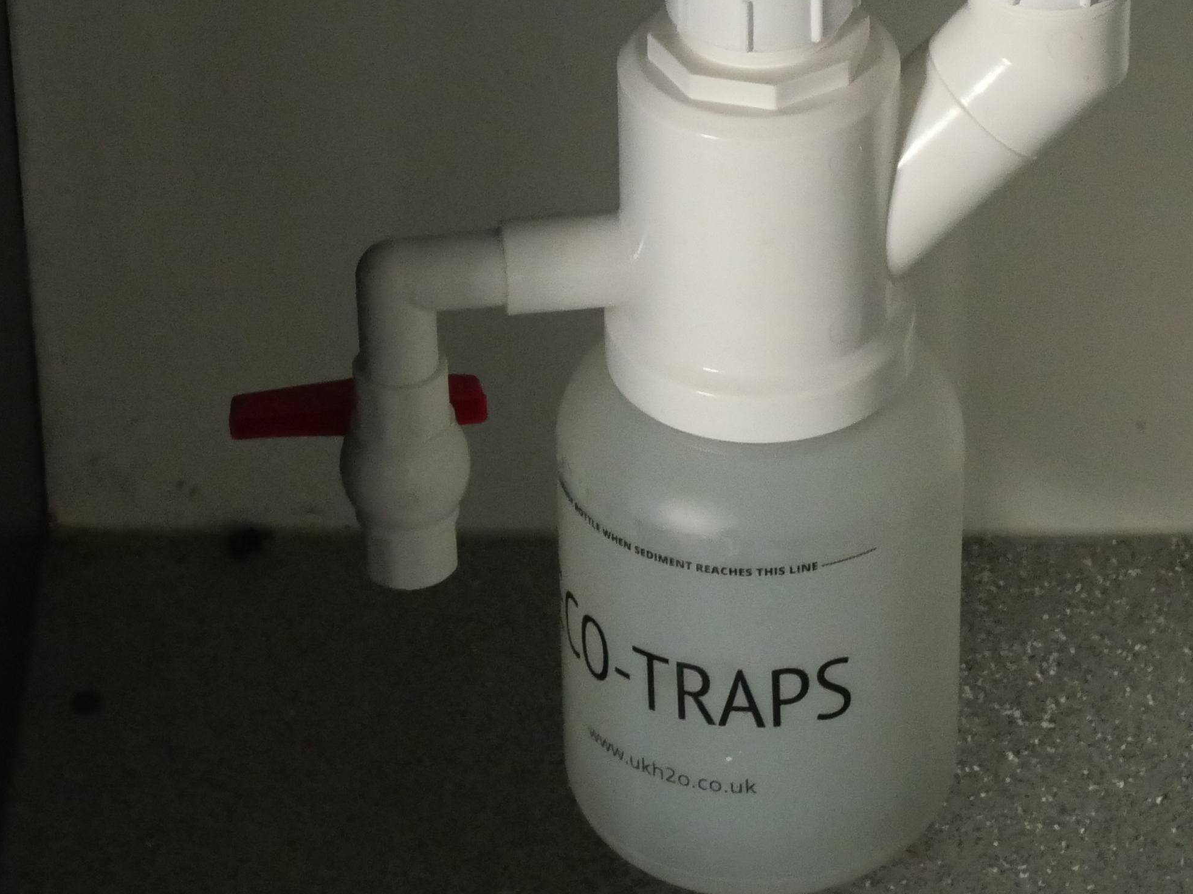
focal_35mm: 169
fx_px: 5824
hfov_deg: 11.7
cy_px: -98
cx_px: 912
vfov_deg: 8.7
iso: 3200
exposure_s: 1/40
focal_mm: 32
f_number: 5.6
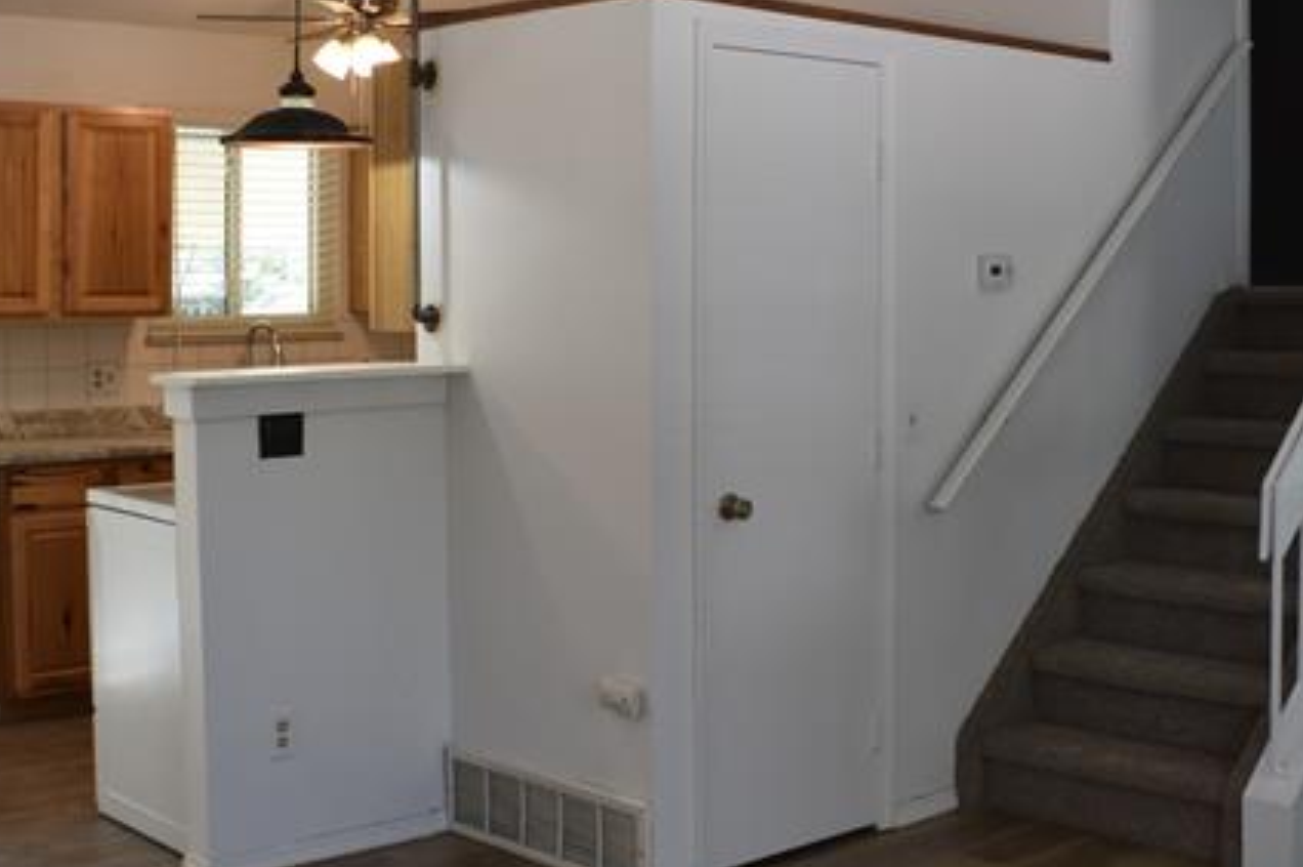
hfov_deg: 29.6
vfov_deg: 19.9
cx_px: 787
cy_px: 320
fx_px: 2459
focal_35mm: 68
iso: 400
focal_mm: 30
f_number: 4.5
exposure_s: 1/80
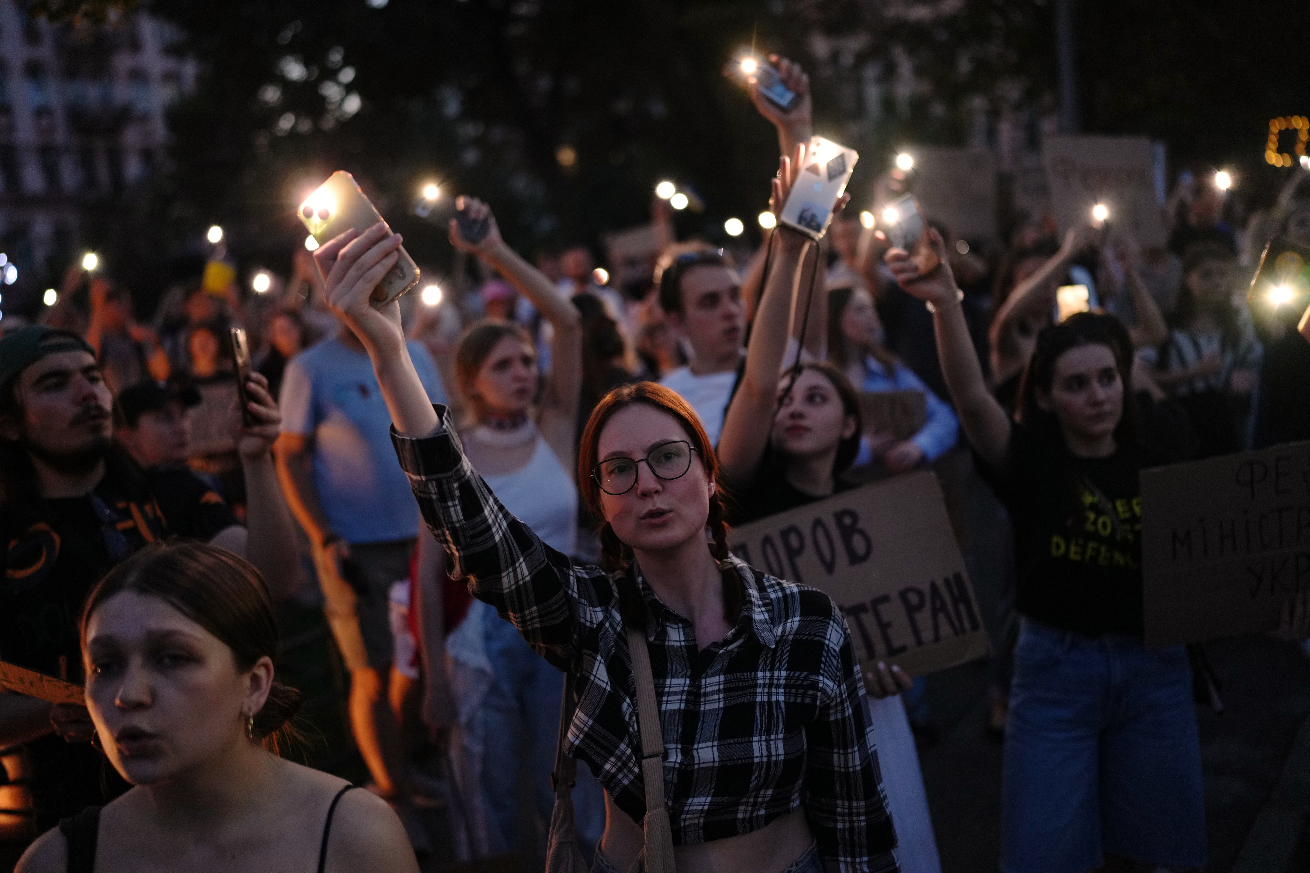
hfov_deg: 54.4
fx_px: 1274
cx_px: 655
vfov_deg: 37.9
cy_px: 436
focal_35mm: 35
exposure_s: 1/160
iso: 1000
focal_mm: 35
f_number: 1.4
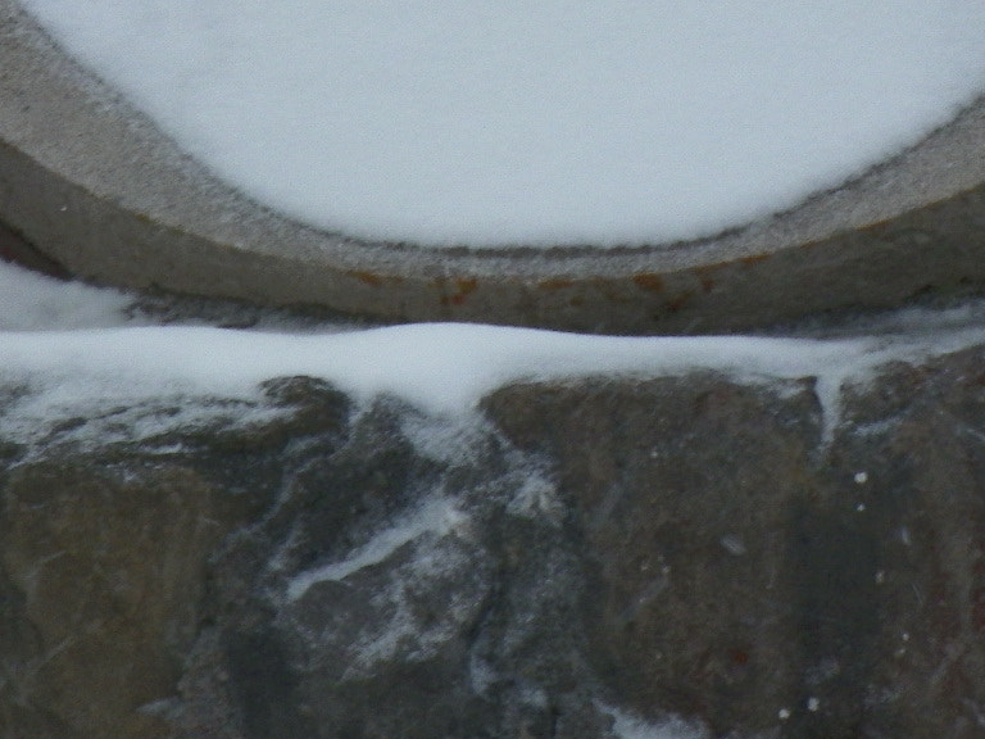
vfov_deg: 8.4
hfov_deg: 11.2
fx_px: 5008
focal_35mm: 176
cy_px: -44
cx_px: 554
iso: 64
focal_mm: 11.8
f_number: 3.5
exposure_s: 1/80
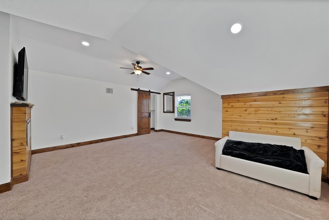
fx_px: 110
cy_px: 110
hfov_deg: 112.6
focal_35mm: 12
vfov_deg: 90.1
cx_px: 164
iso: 640
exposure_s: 1/5
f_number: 9
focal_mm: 12
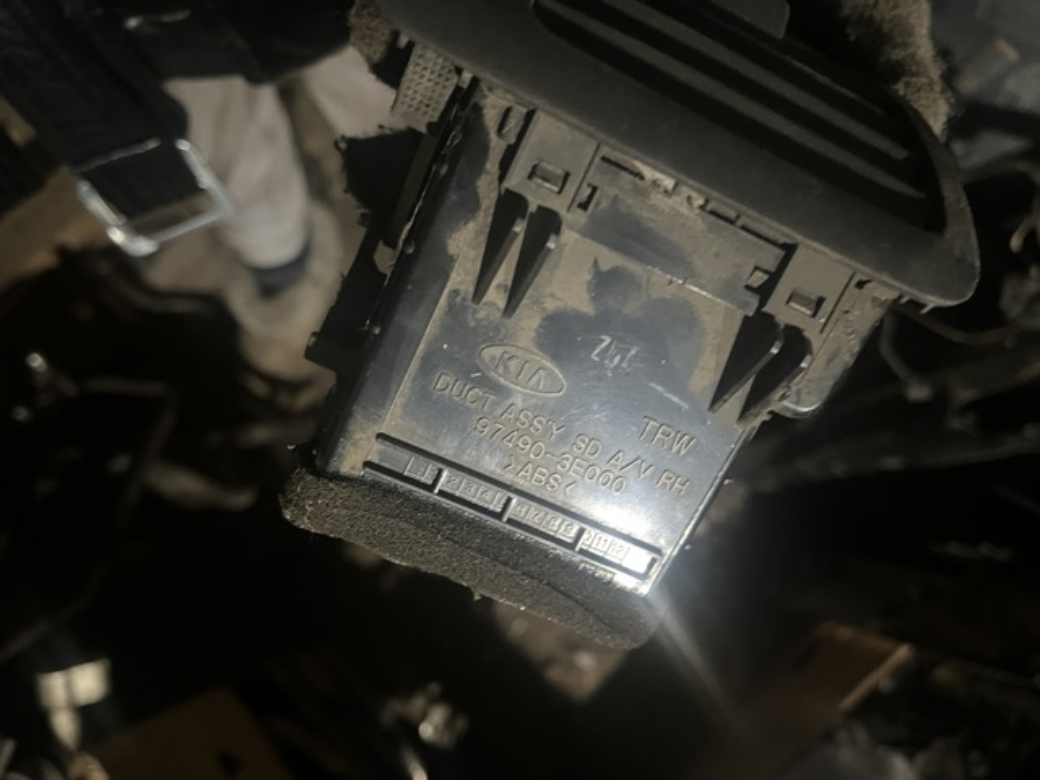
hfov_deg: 67.3
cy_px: 390
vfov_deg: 53.1
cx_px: 520
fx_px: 781
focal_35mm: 26
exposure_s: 1/25
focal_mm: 5.1
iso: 800
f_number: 1.6
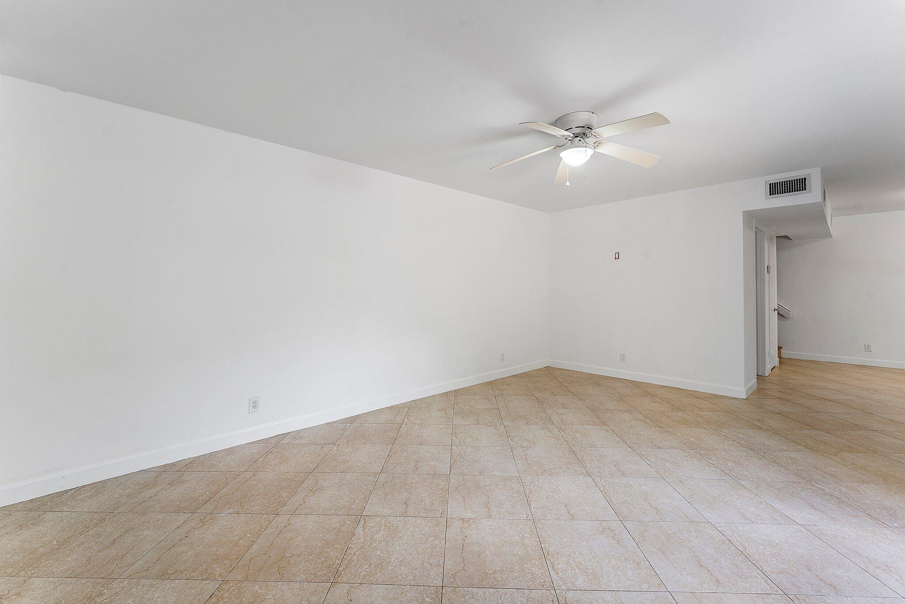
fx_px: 352
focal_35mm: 14
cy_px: 302
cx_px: 452
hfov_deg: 104.2
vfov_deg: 81.3
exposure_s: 1/20
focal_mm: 14
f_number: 9
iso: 320
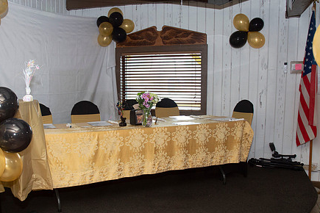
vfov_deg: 36.8
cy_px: 124
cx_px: 127
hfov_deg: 52.7
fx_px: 320
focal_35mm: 36
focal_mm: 18
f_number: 5.6
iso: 400
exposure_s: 1/15
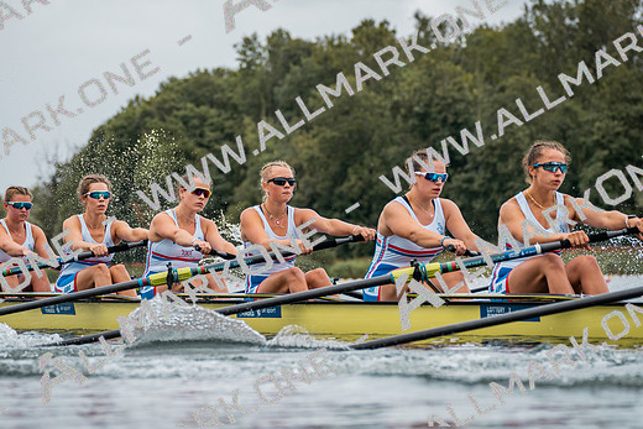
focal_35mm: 187
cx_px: 296
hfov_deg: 11.0
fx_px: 3341
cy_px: 215
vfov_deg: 7.3
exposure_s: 1/1250
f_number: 5.6
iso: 320
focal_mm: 160
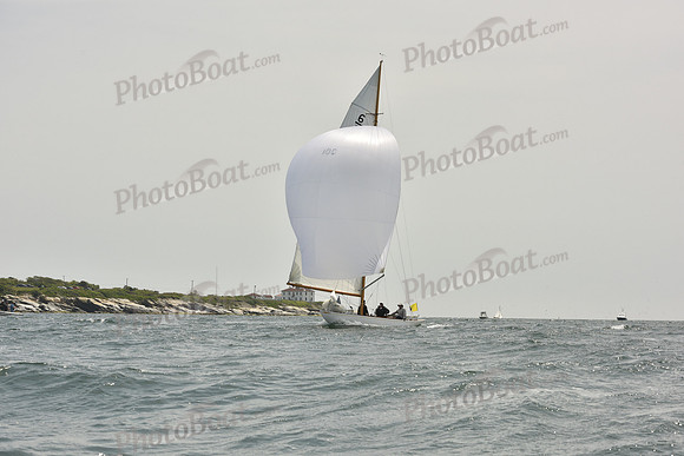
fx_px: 1425
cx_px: 342
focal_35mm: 75
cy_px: 228
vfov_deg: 18.2
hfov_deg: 27.0
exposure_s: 1/1600
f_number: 10
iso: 400
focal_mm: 75
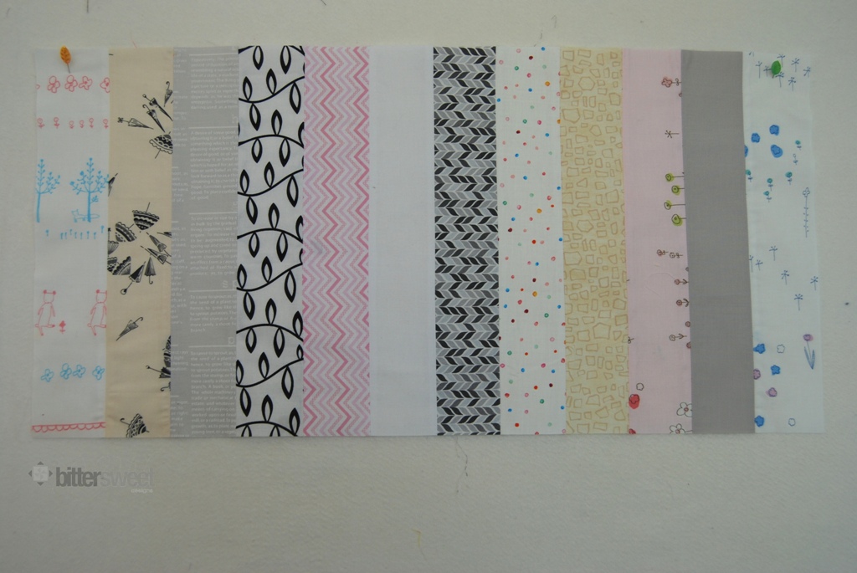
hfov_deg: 49.5
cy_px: 286
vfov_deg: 34.3
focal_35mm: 39
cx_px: 428
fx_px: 929
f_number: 5
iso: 200
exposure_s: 1/100
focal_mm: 26
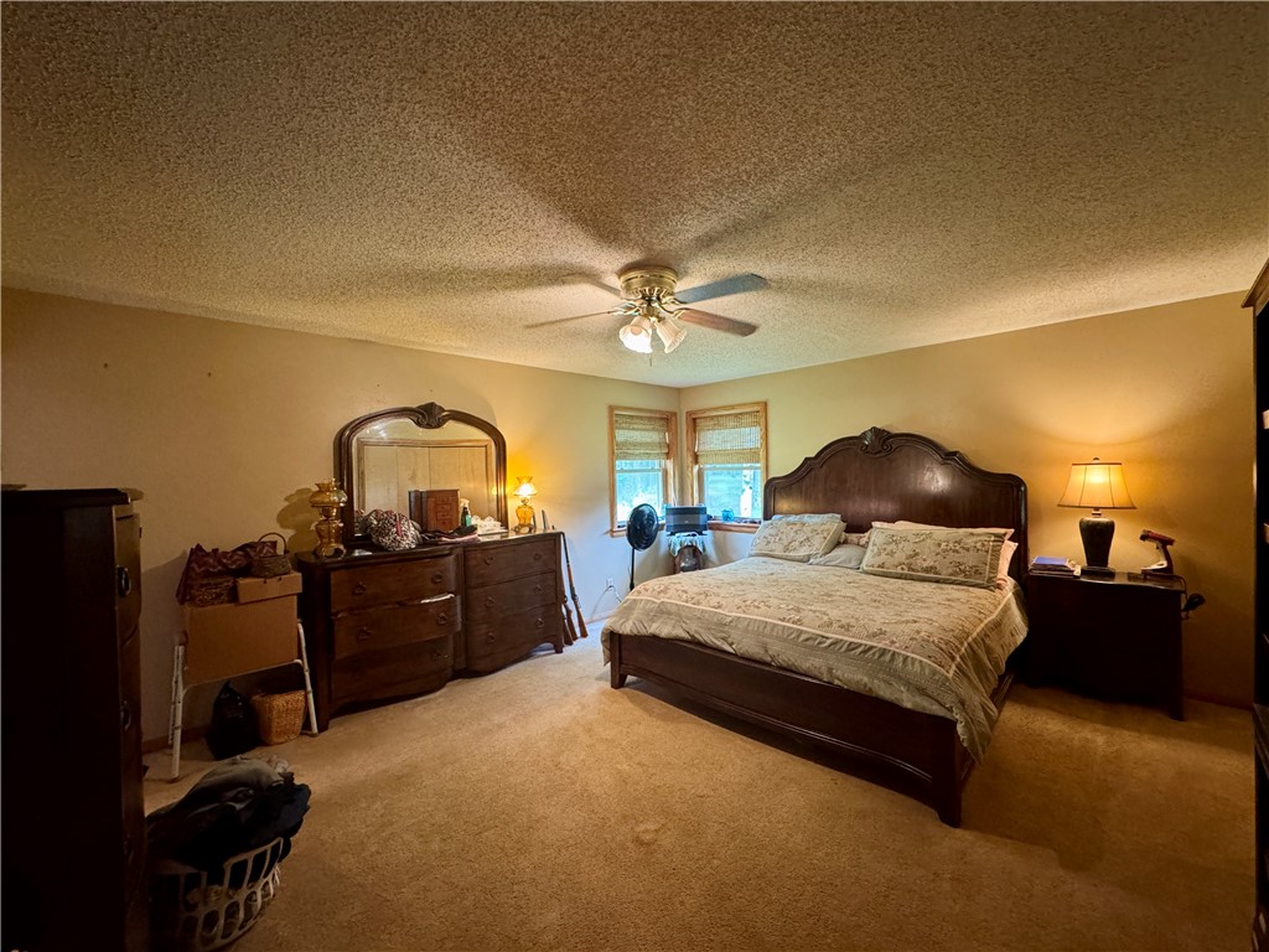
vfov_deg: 85.7
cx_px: 634
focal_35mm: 14
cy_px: 476
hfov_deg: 102.1
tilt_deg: -0.2
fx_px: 513
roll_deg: +1.4
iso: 640
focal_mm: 2.22
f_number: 2.2
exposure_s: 1/60
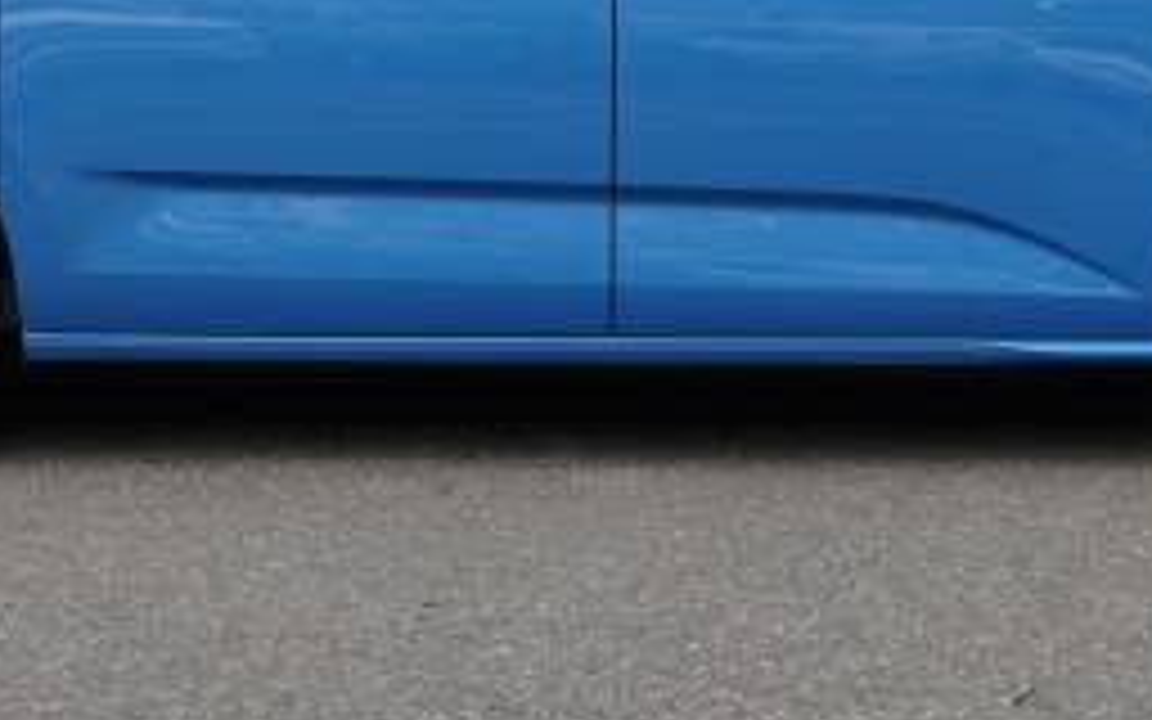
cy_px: -166
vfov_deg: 12.3
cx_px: 567
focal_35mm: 104
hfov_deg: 20.0
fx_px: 3258
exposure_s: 1/160
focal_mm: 40.7
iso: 160
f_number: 4
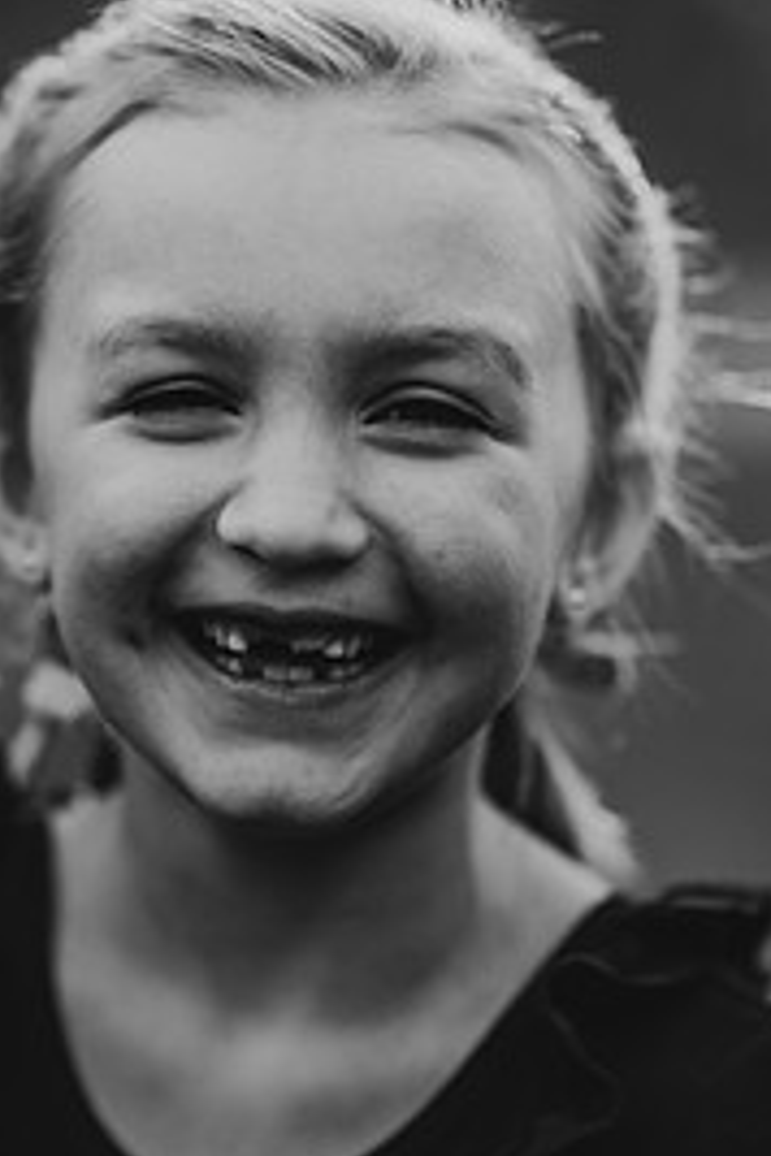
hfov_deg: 9.6
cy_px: 589
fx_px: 4594
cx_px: 264
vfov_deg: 14.3
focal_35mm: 143
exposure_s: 1/1600
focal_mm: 85
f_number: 1.8
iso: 200
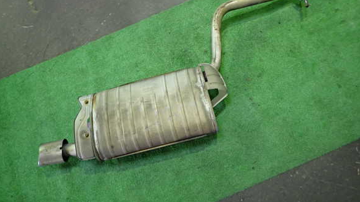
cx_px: 182
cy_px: 83
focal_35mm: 28
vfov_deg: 41.3
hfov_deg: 67.9
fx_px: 267
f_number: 2
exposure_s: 1/30
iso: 250
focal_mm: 4.5
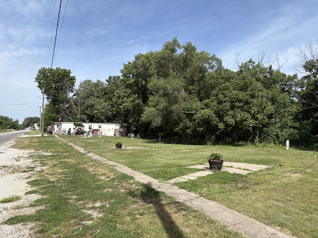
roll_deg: +0.4
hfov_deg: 67.3
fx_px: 239
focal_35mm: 26
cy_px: 119
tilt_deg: -0.2
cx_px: 159
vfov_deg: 53.1
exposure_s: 1/3279
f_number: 1.6
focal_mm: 5.96
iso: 50
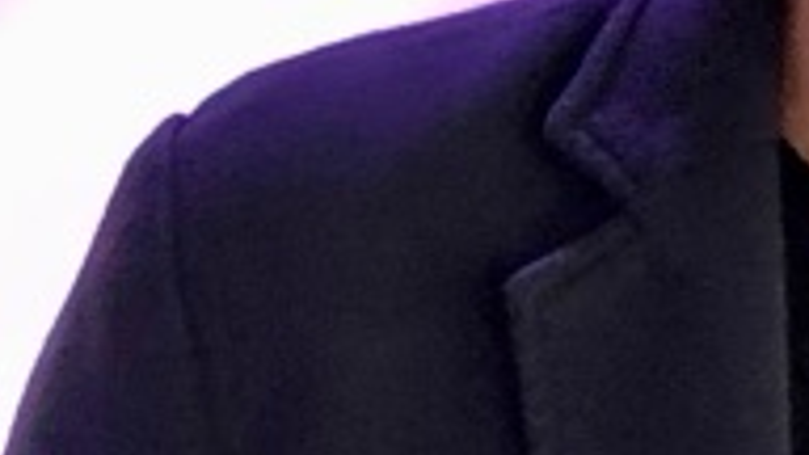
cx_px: 2339
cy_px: 581
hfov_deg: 8.3
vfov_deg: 5.4
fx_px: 4762
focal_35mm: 222
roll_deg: -0.6
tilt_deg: -13.8
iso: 40
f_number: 1.8
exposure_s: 1/24
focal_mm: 3.99
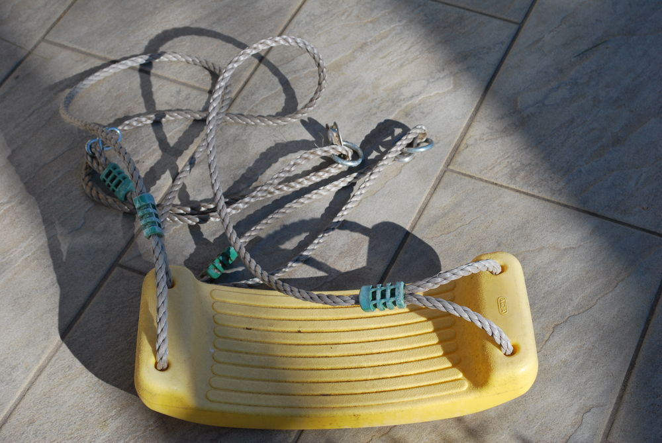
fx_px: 1325
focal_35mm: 72
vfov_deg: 19.0
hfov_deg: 28.0
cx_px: 331
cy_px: 222
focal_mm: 48
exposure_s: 1/250
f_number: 8
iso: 100
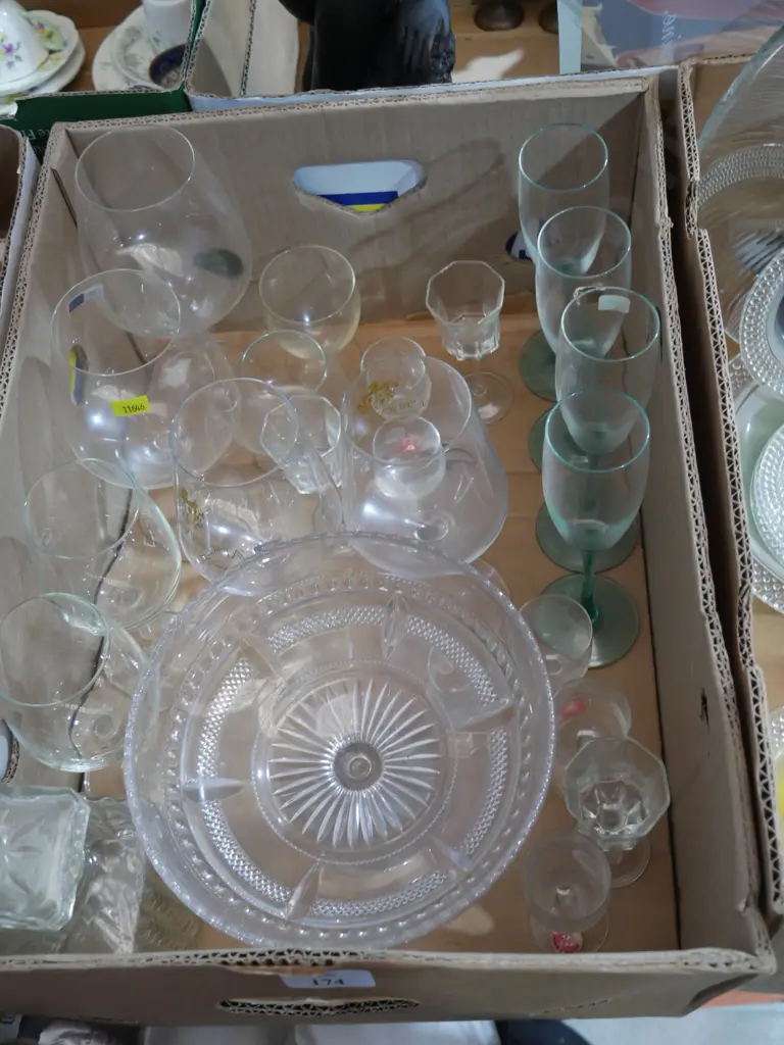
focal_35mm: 34
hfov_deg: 41.8
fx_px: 1027
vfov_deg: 54.0
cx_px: 392
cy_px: 522
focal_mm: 17
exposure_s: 1/60
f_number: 4
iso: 1250
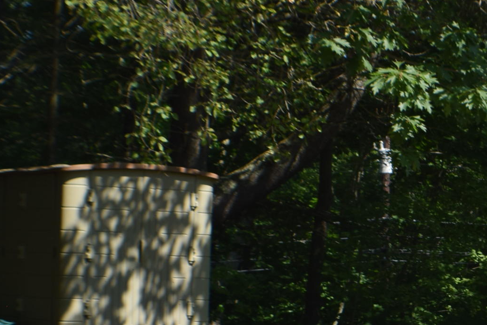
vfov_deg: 6.8
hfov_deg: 10.1
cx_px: 609
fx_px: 2719
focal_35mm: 201
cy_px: 335
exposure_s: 1/200
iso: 100
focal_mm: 46
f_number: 9
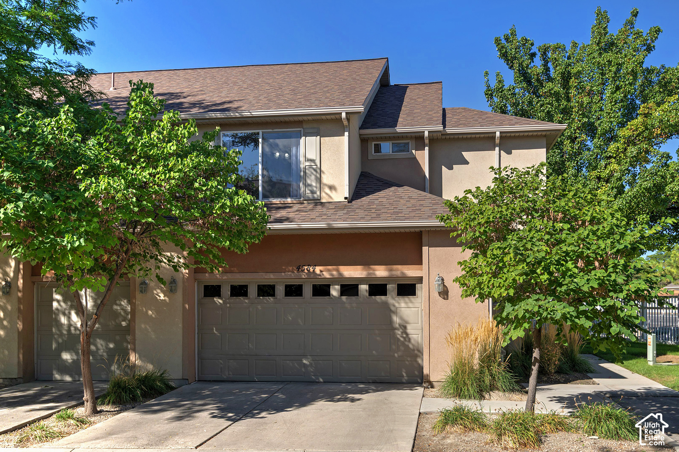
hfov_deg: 58.7
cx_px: 340
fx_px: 603
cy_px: 226
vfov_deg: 41.1
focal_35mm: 32
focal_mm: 32
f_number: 7.1
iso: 200
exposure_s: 1/500
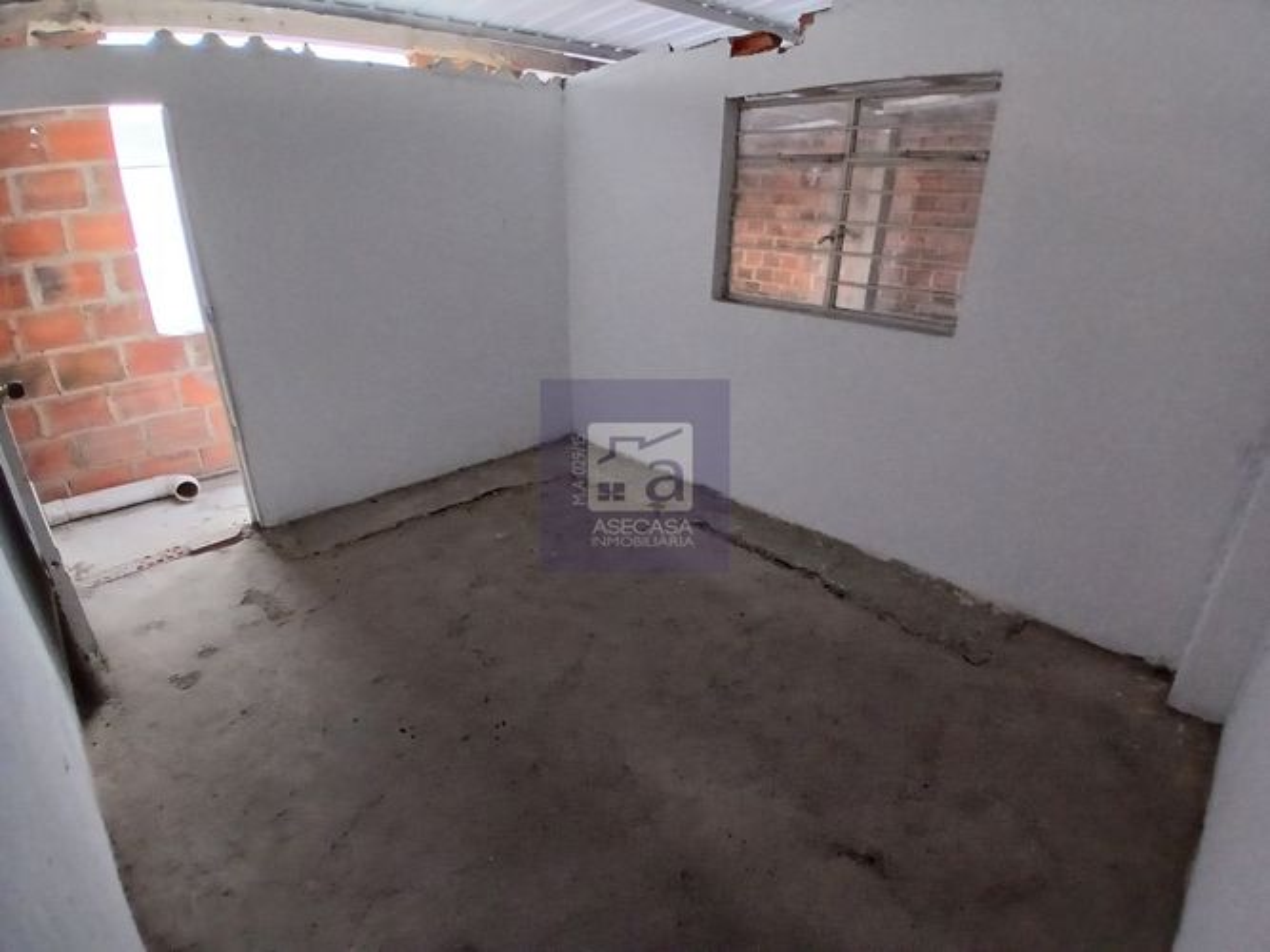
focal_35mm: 17
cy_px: 476
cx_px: 635
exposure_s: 1/30
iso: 400
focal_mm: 1.4
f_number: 2.2
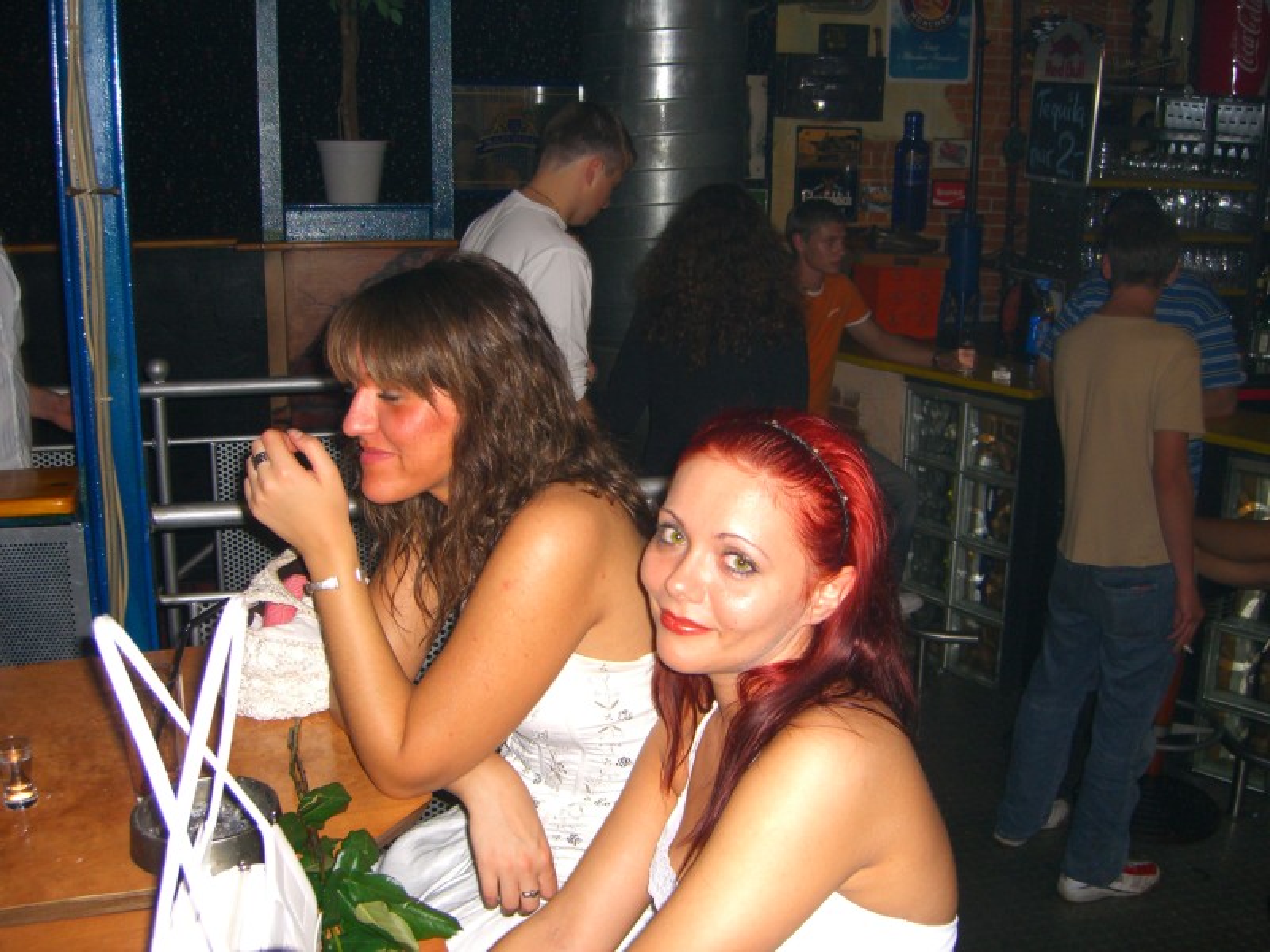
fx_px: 1394
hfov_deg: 49.0
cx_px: 635
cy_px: 476
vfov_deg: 37.7
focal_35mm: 38
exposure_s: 1/60
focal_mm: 7.9
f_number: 2.8
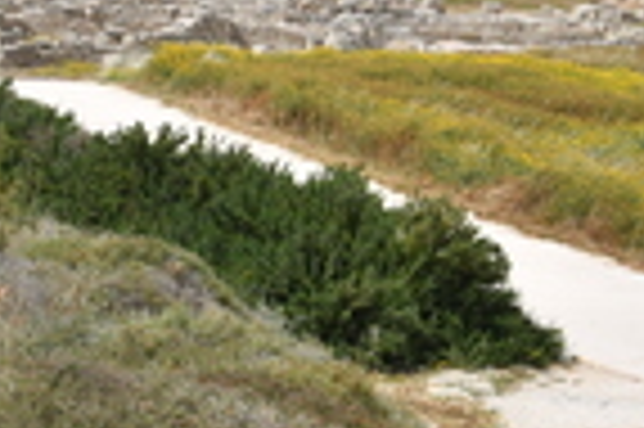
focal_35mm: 148
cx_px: -126
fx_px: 2645
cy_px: 43
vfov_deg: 9.2
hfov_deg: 13.5
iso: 250
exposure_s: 1/800
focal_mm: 32
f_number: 9
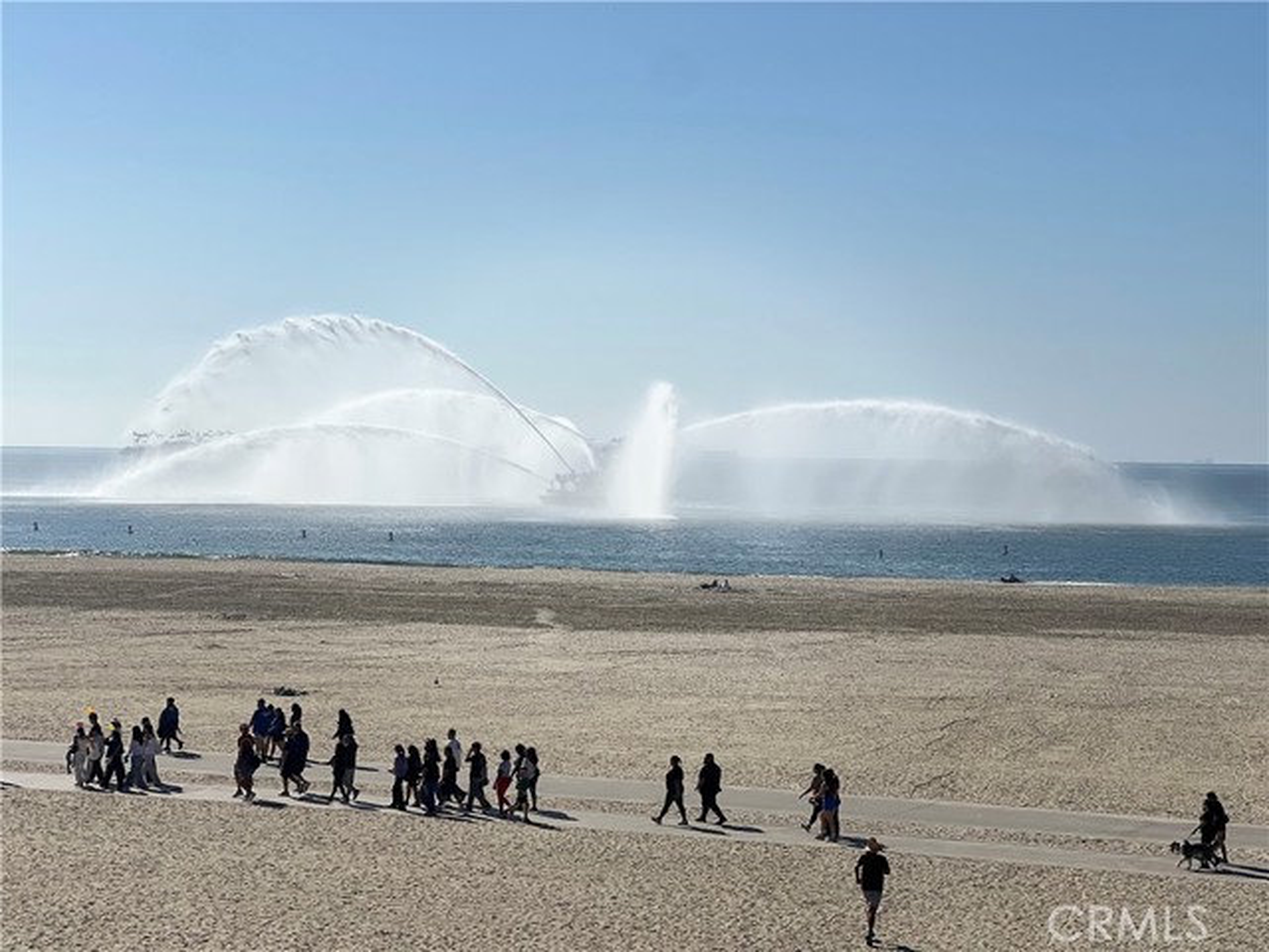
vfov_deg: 19.1
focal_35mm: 77
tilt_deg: -0.8
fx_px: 2823
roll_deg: -0.8
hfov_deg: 25.3
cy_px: 476
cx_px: 634
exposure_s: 1/2660
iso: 32
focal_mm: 9
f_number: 2.8
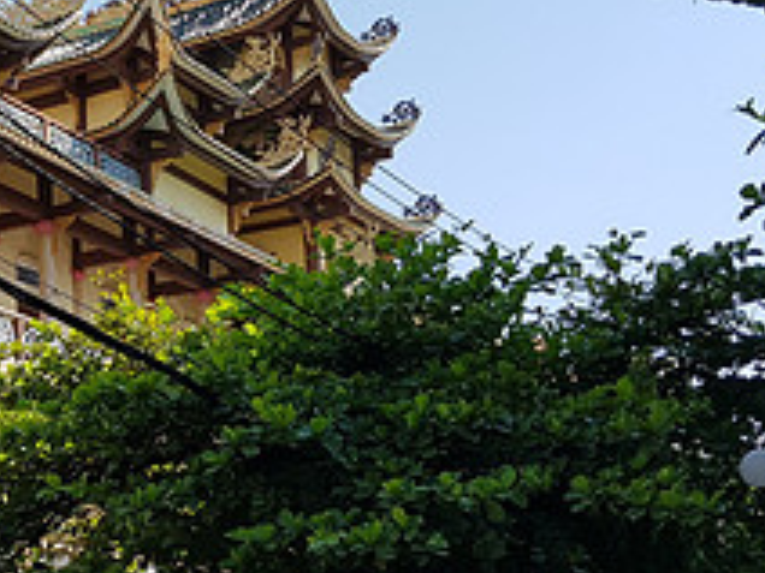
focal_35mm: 71
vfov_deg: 20.7
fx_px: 1569
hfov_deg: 25.7
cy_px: 348
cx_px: -40
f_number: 1.7
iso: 40
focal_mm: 4.2
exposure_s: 1/1764
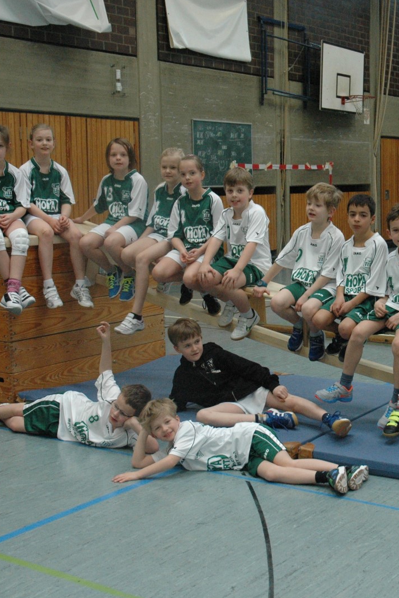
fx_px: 943
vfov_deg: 35.2
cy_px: 300
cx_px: 294
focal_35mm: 57
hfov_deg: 23.7
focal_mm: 25
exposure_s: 1/100
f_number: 5
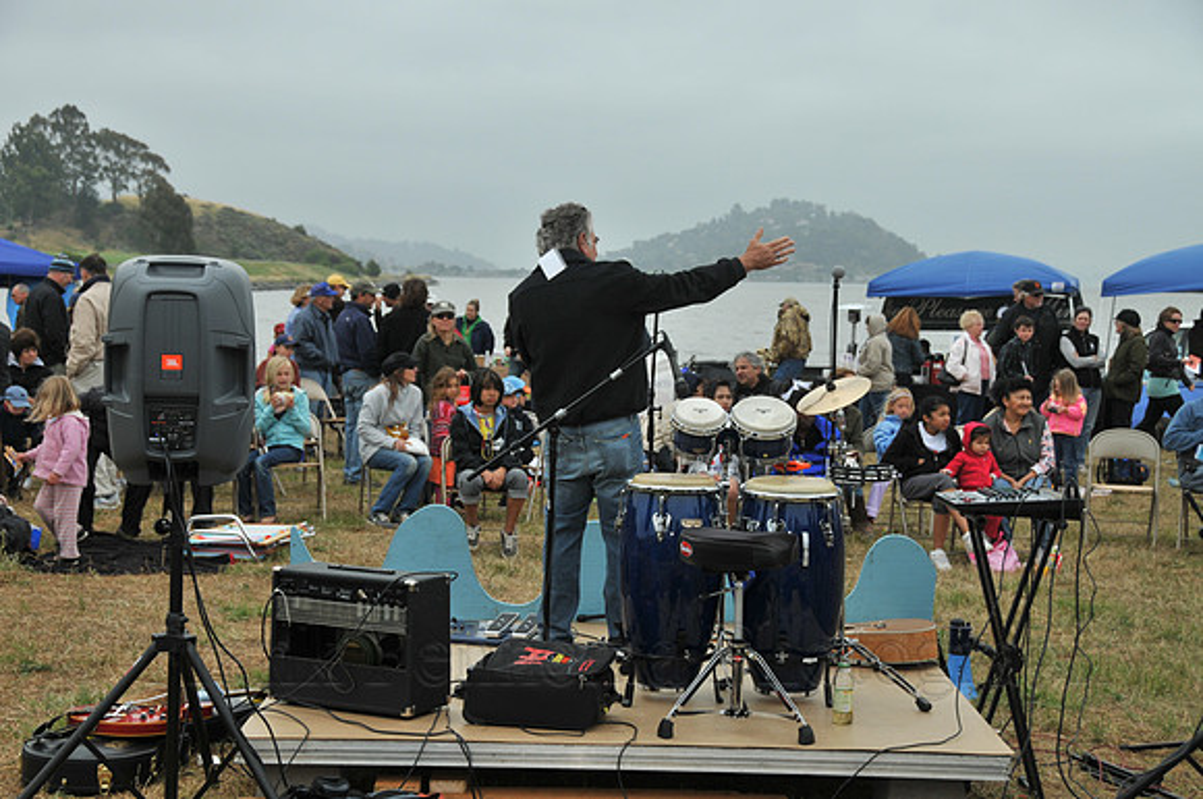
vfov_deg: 21.5
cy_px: 400
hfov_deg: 31.9
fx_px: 2102
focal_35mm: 63
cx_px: 602
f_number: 5.6
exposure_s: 1/1000
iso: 200
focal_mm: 42
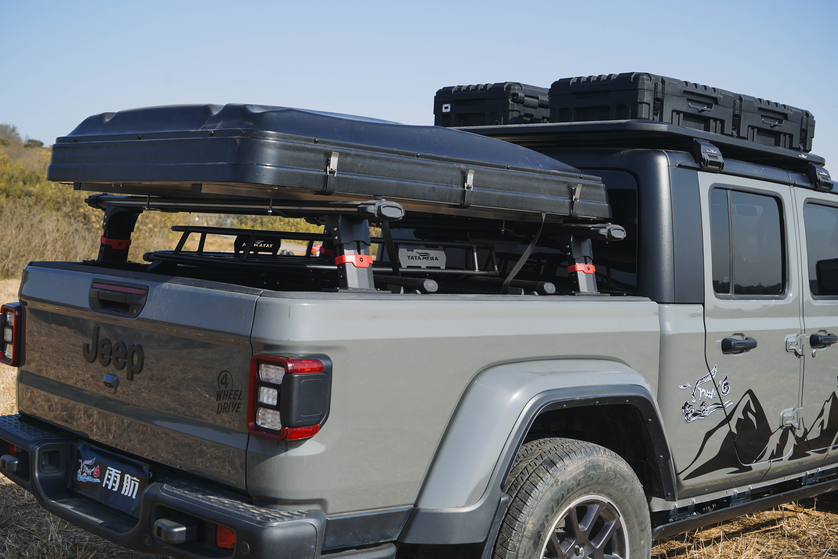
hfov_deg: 42.7
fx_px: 1071
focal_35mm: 46
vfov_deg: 29.2
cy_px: 275
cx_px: 414
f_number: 6.3
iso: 125
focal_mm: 43
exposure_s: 1/400
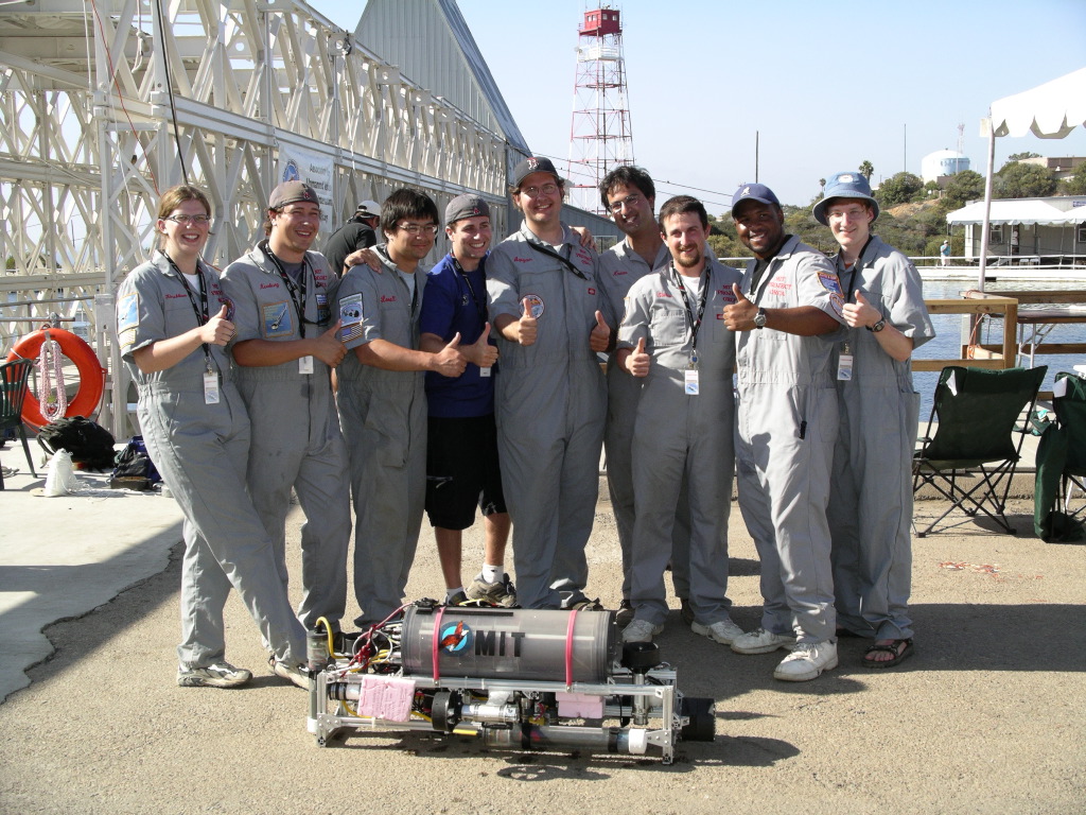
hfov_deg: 42.1
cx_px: 543
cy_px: 408
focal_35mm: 45
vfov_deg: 32.2
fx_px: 1412
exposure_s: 1/400
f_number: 4.3
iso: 64
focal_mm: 9.3
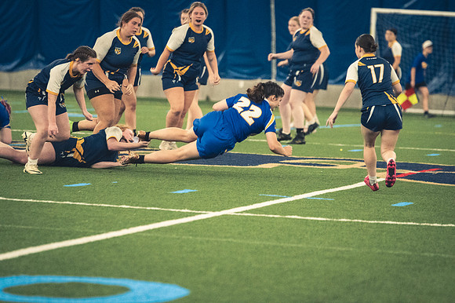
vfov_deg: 4.8
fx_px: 3600
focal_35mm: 285
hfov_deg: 7.2
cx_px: 228
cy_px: 152
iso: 12800
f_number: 2.8
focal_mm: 190
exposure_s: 1/500
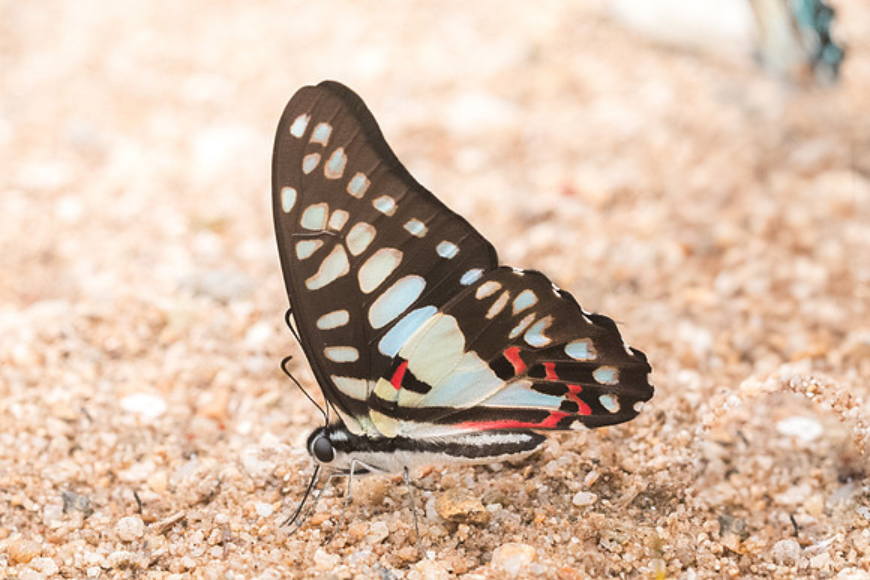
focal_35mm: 409
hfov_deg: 5.0
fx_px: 9894
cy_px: 377
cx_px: 465
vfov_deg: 3.4
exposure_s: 1/640
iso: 1250
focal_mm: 150
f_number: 8
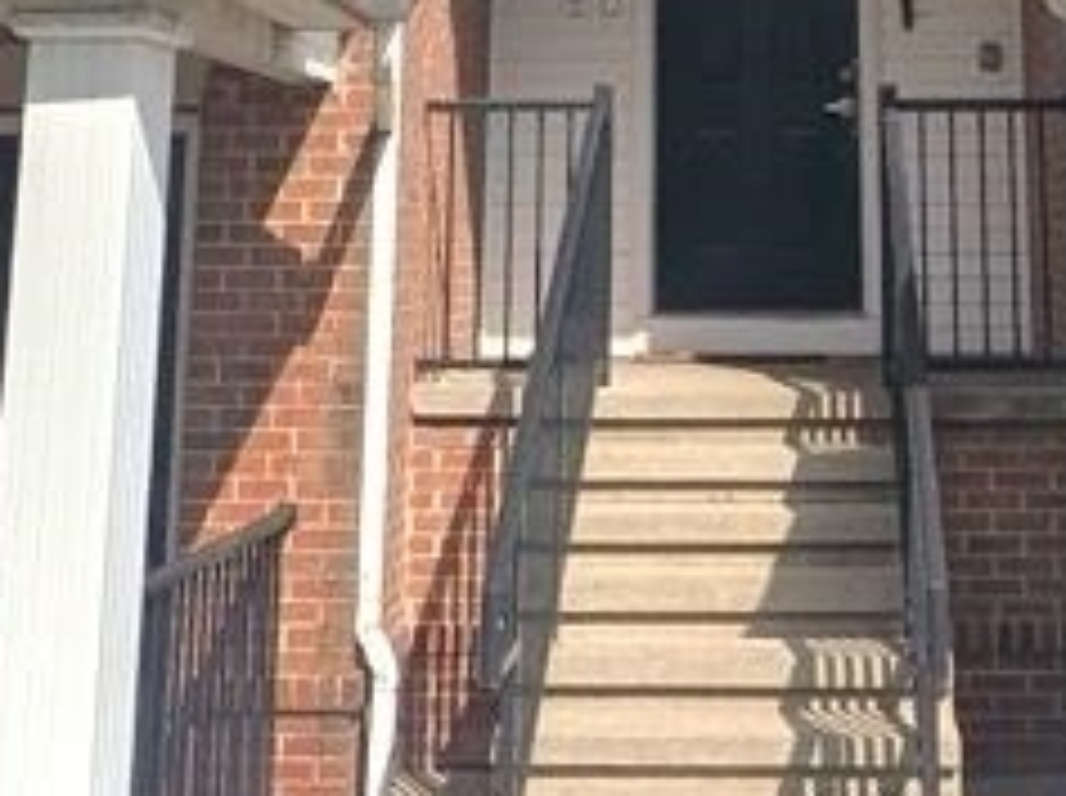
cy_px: -292
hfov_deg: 29.6
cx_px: 738
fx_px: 1999
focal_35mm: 65
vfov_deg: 20.3
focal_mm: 2.02
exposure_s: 1/5319
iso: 52
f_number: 1.7
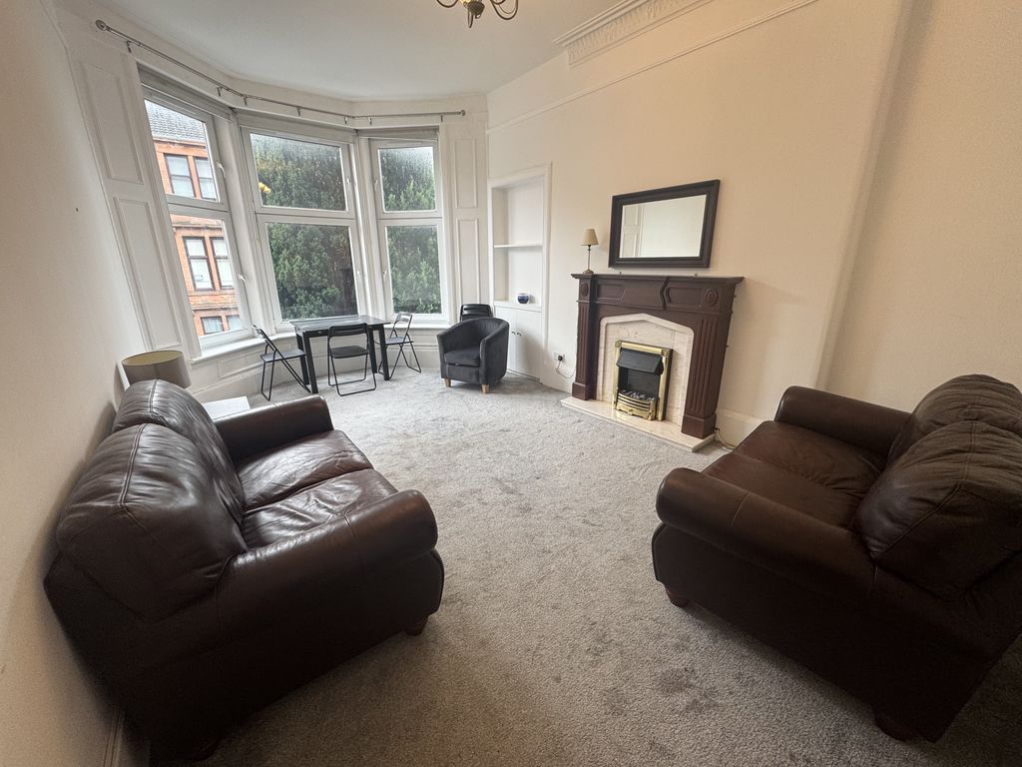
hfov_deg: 102.1
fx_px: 413
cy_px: 384
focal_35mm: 14
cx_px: 511
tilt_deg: -16.4
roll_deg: +1.2
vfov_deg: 85.7
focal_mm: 2.22
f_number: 2.2
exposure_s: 1/99
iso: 100
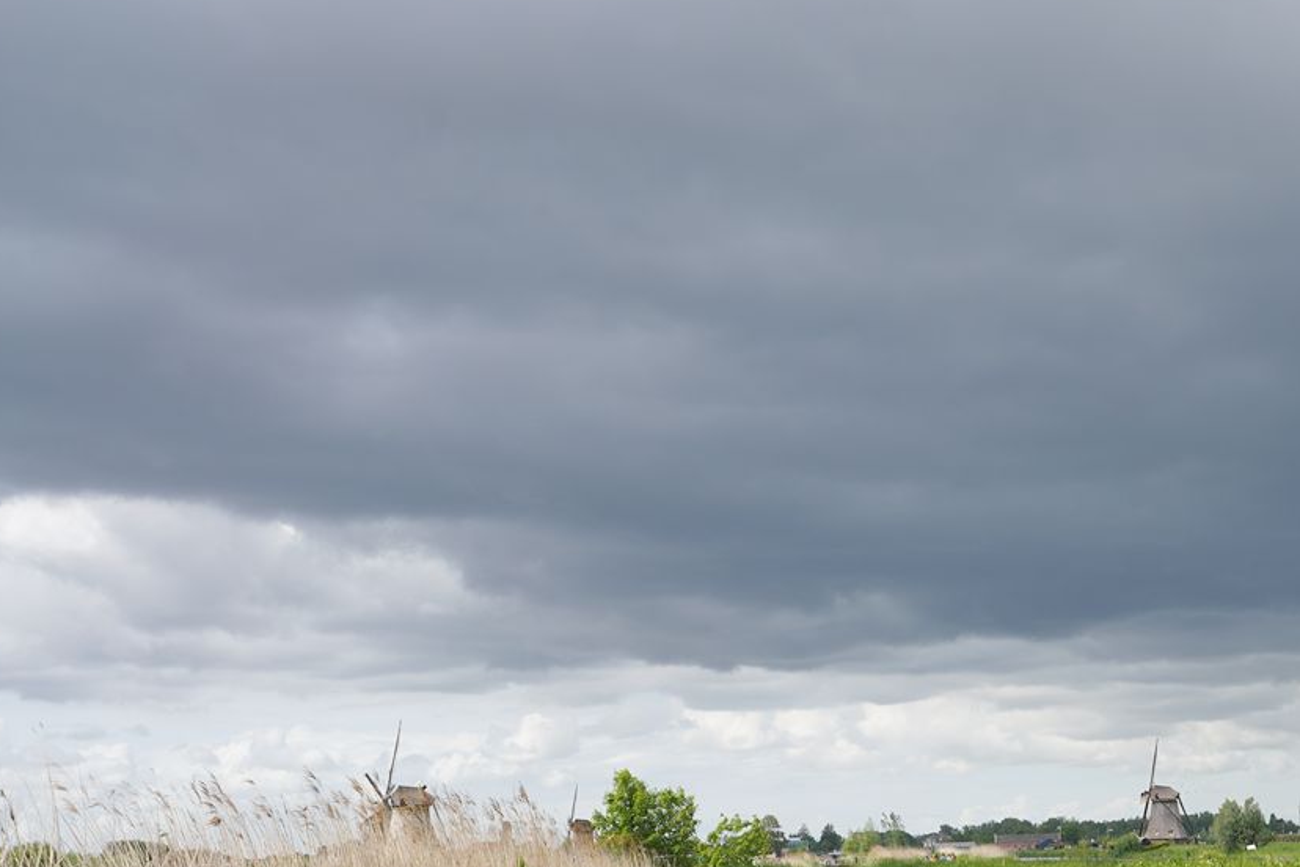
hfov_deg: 32.9
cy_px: 697
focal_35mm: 58
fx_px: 2094
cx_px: 1145
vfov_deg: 23.0
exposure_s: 1/100
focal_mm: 24
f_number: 11
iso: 100
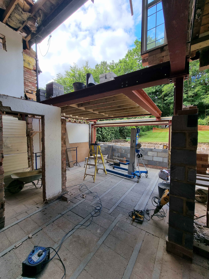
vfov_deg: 106.2
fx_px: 105
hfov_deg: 89.9
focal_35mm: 13
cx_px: 104
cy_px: 140
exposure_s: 1/390
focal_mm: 2.2
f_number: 2.2
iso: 50
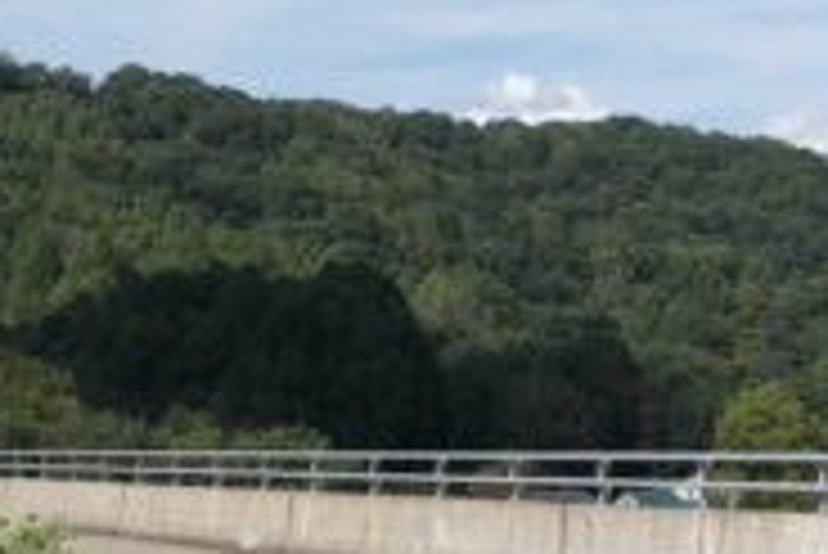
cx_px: -140
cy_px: 284
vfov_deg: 11.0
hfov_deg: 15.8
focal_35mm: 125
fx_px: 2877
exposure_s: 1/320
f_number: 7.1
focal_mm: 20
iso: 100
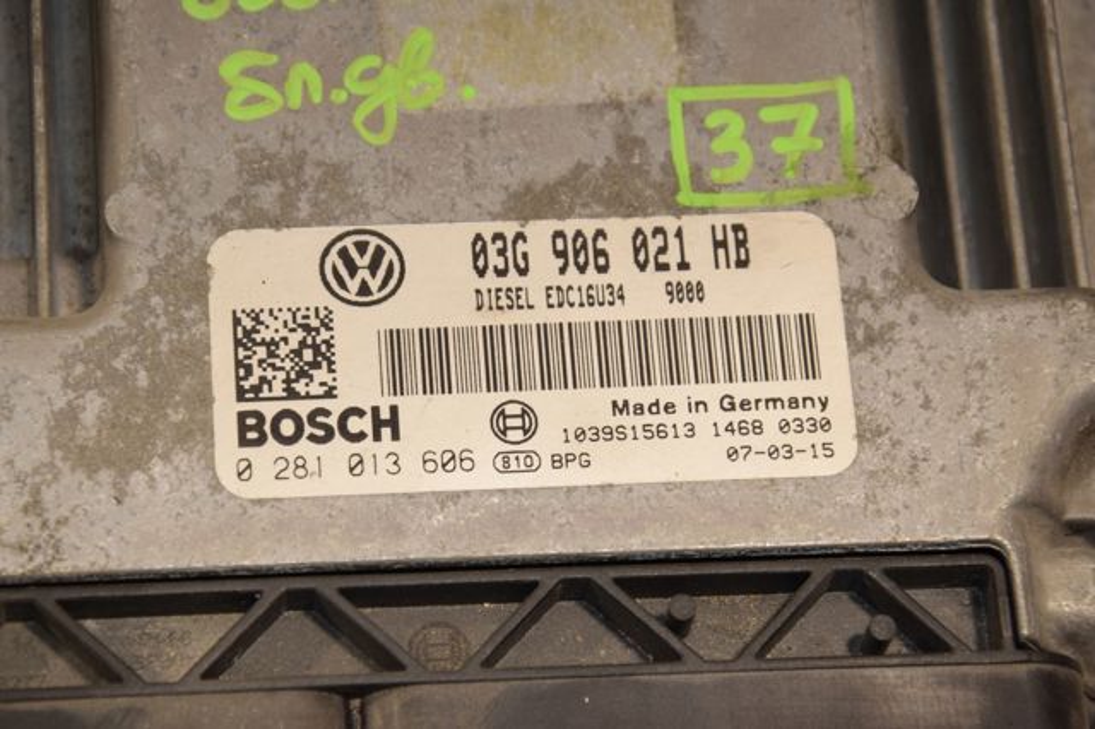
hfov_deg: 13.0
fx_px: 4788
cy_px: 364
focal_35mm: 158
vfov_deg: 8.7
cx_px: 548
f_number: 9
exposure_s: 1/200
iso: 800
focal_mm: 105
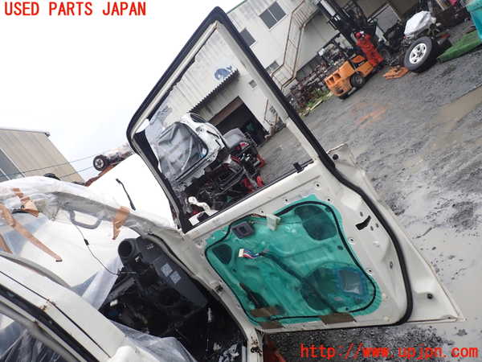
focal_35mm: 25
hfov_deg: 69.4
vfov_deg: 54.9
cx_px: 241
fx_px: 348
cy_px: 181
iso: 100
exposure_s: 1/250
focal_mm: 4.5
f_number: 2.8
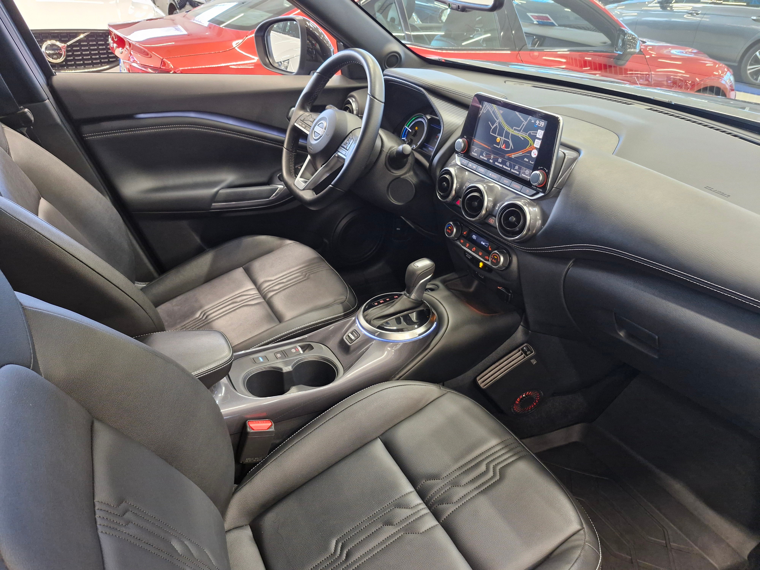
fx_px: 505
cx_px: 380
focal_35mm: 23
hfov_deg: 73.9
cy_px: 285
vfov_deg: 58.9
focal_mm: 5.54
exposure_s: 1/50
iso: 640
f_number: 1.8
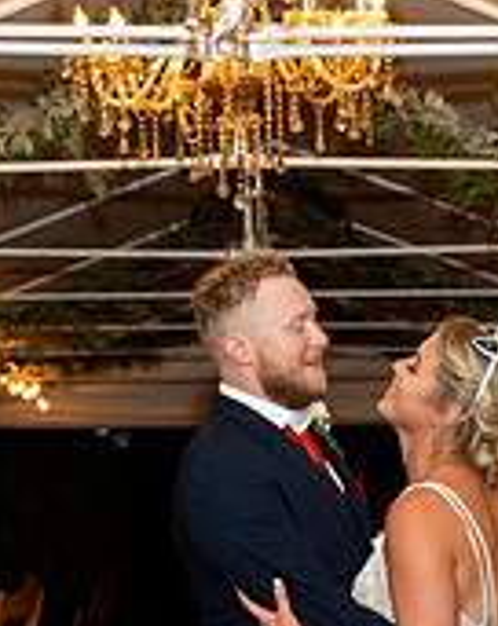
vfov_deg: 13.5
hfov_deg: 11.0
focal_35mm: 140
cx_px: 174
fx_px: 2589
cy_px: 686
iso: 1000
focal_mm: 35
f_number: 4
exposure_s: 1/400
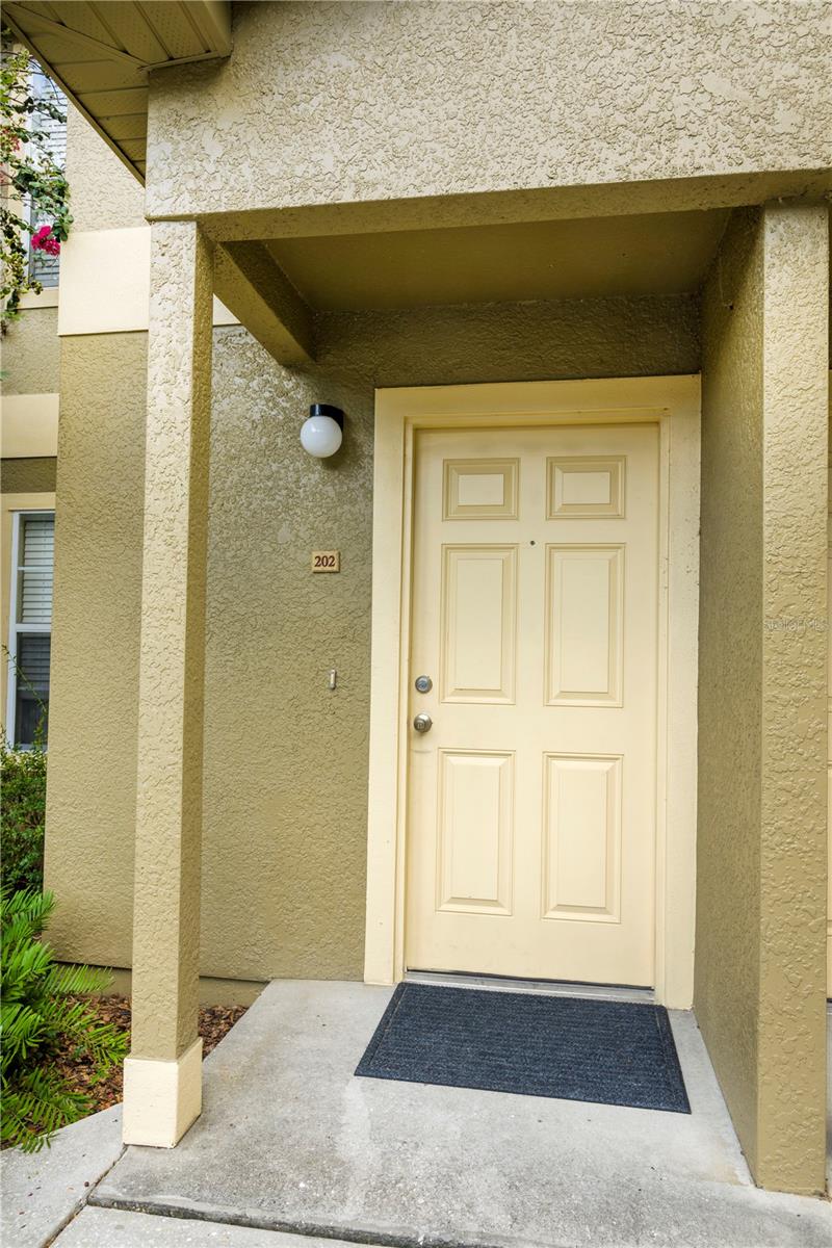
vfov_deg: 73.7
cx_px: 416
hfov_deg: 53.1
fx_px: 832
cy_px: 624
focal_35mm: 24
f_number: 9
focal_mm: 24
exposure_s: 1/60
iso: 100
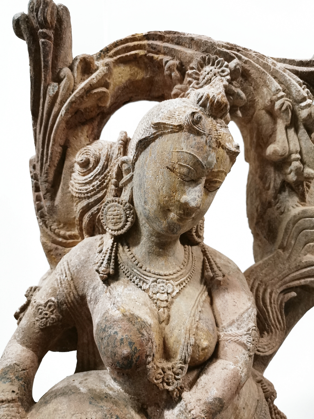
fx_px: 327
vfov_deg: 65.3
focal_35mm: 27
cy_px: 210
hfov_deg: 51.3
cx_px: 157
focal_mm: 5.58
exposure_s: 1/33.3
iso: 400
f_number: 1.8
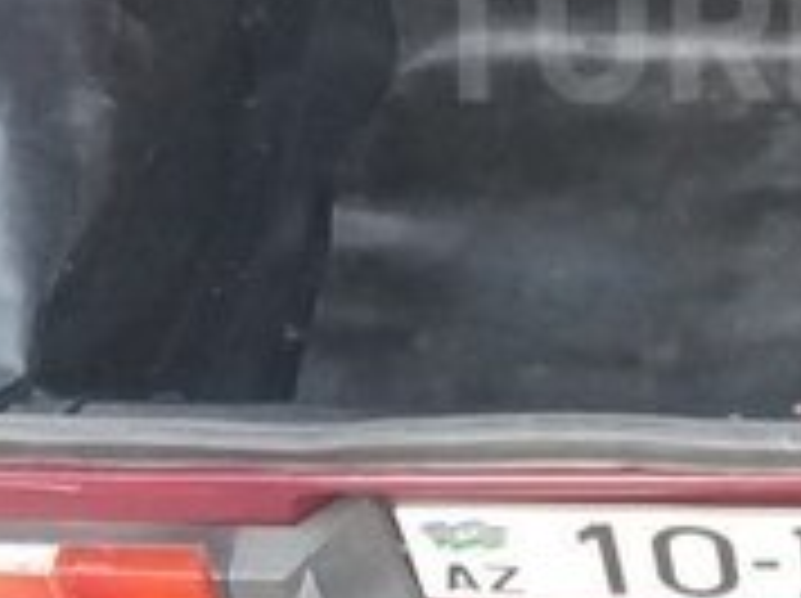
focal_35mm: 104
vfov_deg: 14.0
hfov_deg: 18.2
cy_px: 34
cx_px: 882
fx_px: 2403
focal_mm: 3.7
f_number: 1.9
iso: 400
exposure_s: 1/17
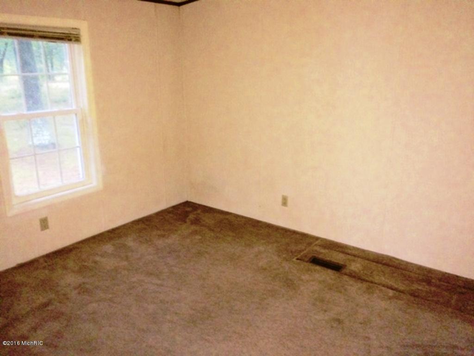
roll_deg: +1.2
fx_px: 397
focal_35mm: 29
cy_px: 178
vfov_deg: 48.2
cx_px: 237
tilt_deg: -16.9
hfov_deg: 61.7
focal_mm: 4.15
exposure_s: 1/16
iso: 400
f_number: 2.2
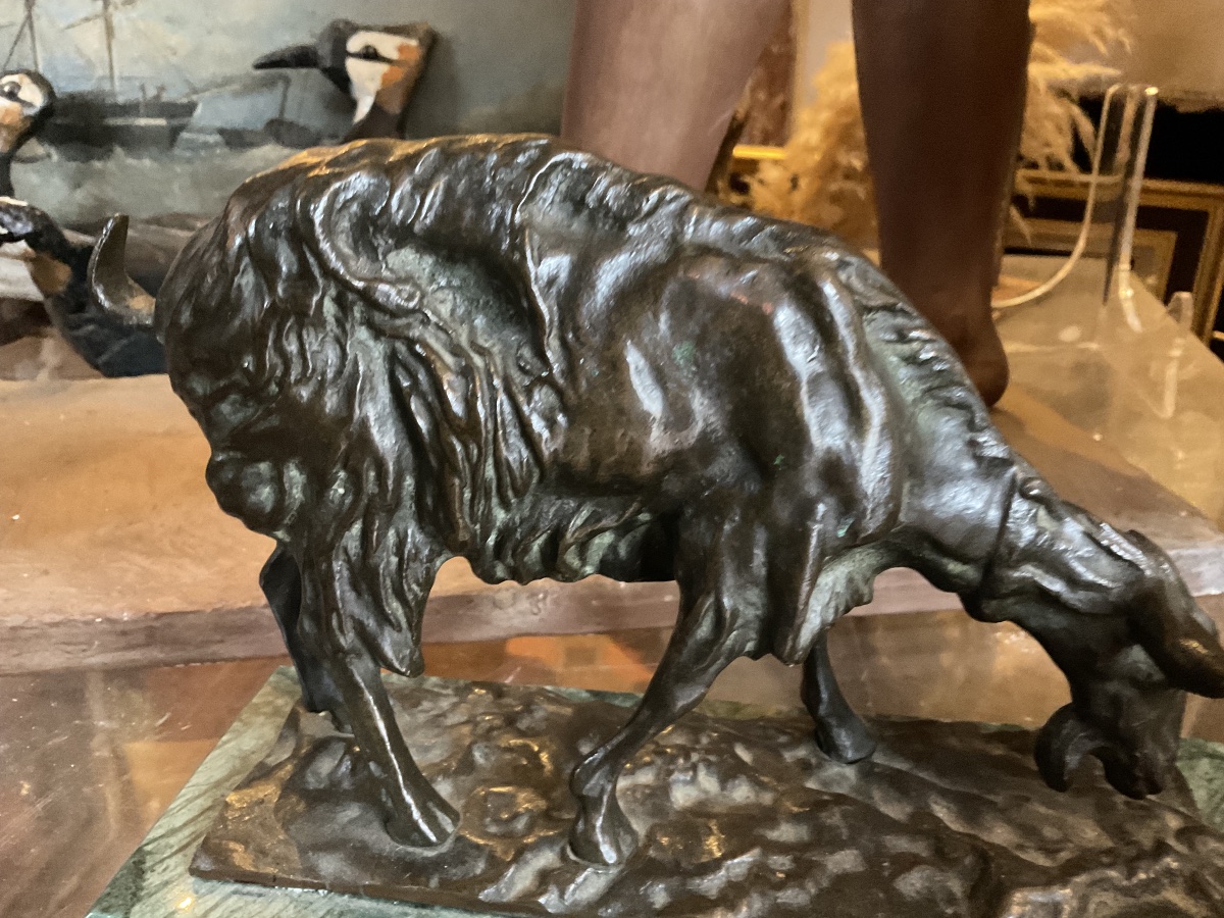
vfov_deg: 48.2
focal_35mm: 29
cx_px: 612
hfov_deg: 61.7
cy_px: 459
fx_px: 1025
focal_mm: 3
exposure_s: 1/20
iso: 500
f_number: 1.8
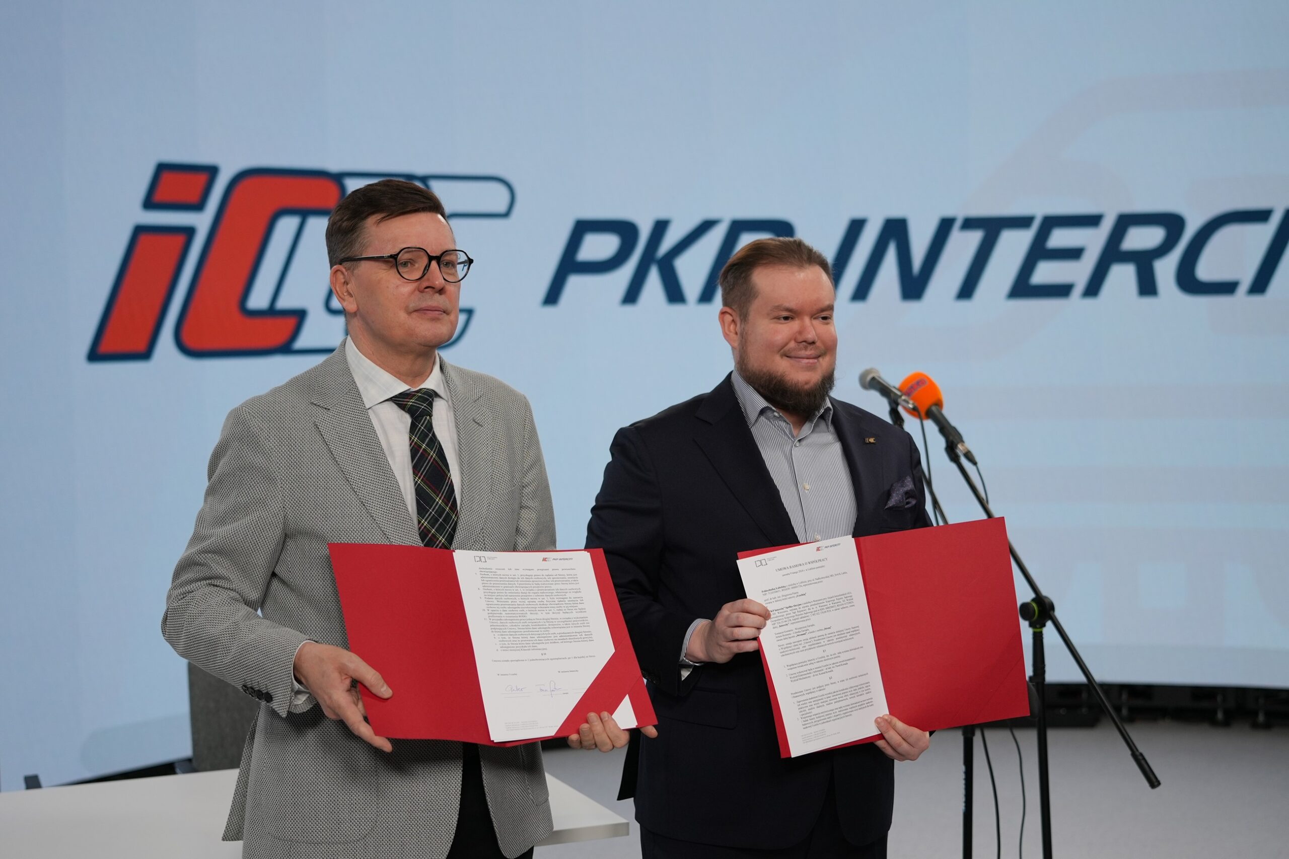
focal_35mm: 52
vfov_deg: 25.7
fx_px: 1879
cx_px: 644
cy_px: 430
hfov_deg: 37.9
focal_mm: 35
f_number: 2
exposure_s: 1/200
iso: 200
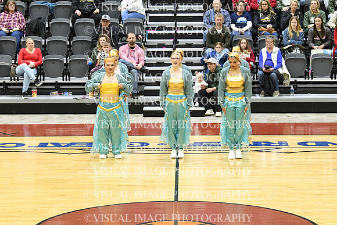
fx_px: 1404
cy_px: 112
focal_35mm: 150
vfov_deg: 9.2
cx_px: 168
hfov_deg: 13.7
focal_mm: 100
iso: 5000
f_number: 4
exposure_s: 1/250
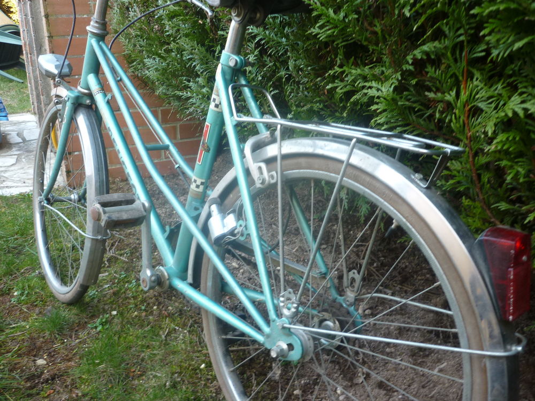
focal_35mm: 33
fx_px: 510
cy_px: 200
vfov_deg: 42.9
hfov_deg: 55.4
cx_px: 268
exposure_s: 1/30
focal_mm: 5.5
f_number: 2.8
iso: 100
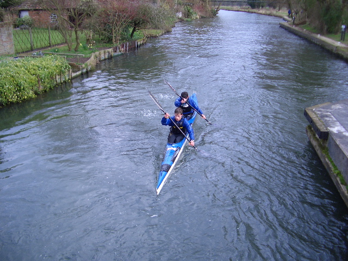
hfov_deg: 52.6
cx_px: 174
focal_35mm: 35
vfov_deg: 40.7
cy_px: 130
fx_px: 352
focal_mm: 5.8
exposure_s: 1/200
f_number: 2.6
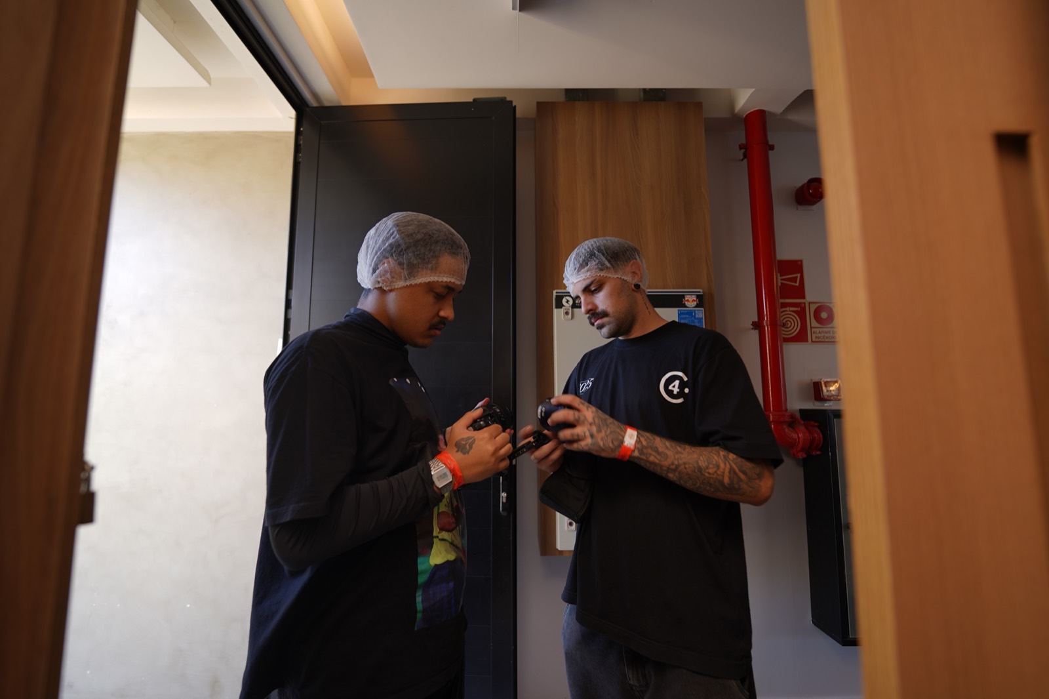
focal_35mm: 14
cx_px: 524
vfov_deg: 81.2
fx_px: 408
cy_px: 350
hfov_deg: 104.3
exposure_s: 1/50
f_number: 2
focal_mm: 14
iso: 64
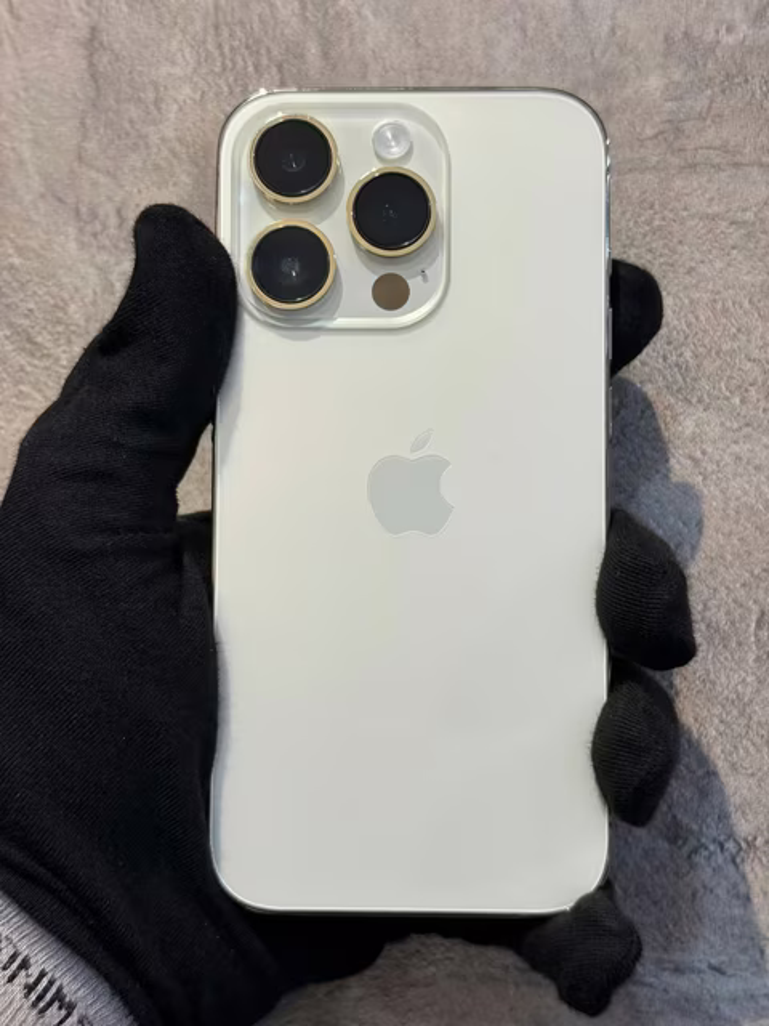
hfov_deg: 30.3
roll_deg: -3.9
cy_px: 513
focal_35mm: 48
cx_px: 384
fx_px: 1422
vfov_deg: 39.7
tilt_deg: +3.2
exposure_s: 1/50
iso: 50
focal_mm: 6.76
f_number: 1.78
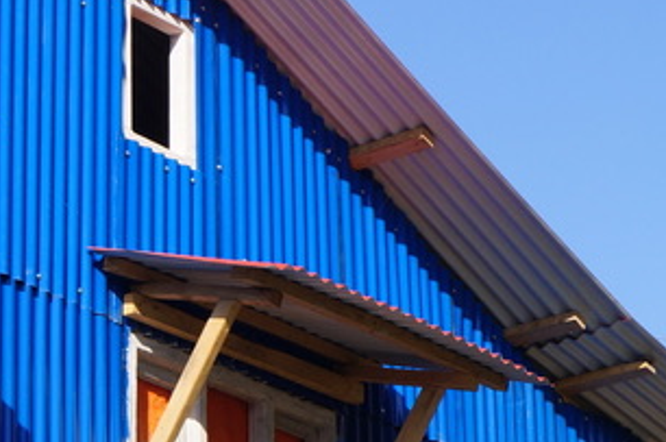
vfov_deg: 8.5
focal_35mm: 160
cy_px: 256
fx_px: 2955
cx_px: -25
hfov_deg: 12.7
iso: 100
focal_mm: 30
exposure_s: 1/125
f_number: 10
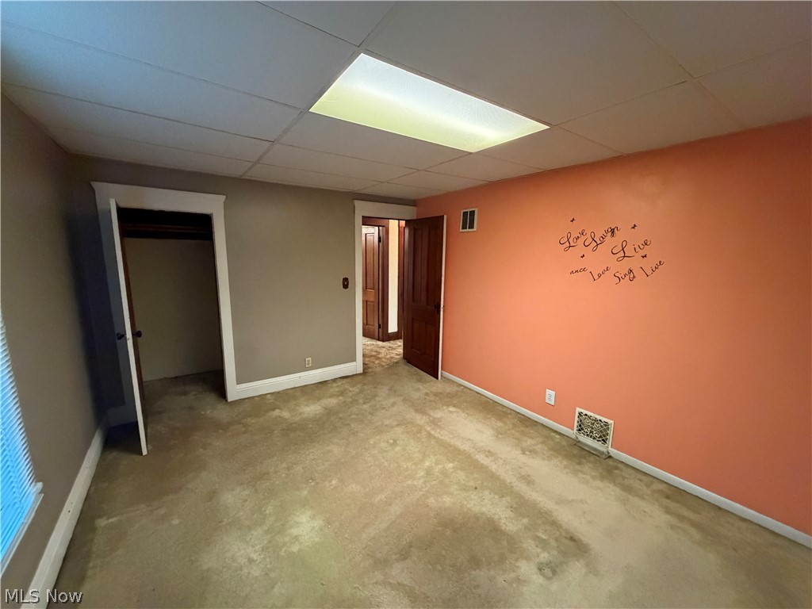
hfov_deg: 102.1
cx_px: 406
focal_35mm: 14
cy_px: 304
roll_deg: -0.5
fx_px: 328
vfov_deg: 85.7
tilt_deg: -9.1
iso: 1000
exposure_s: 1/60
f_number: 2.2
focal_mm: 2.22
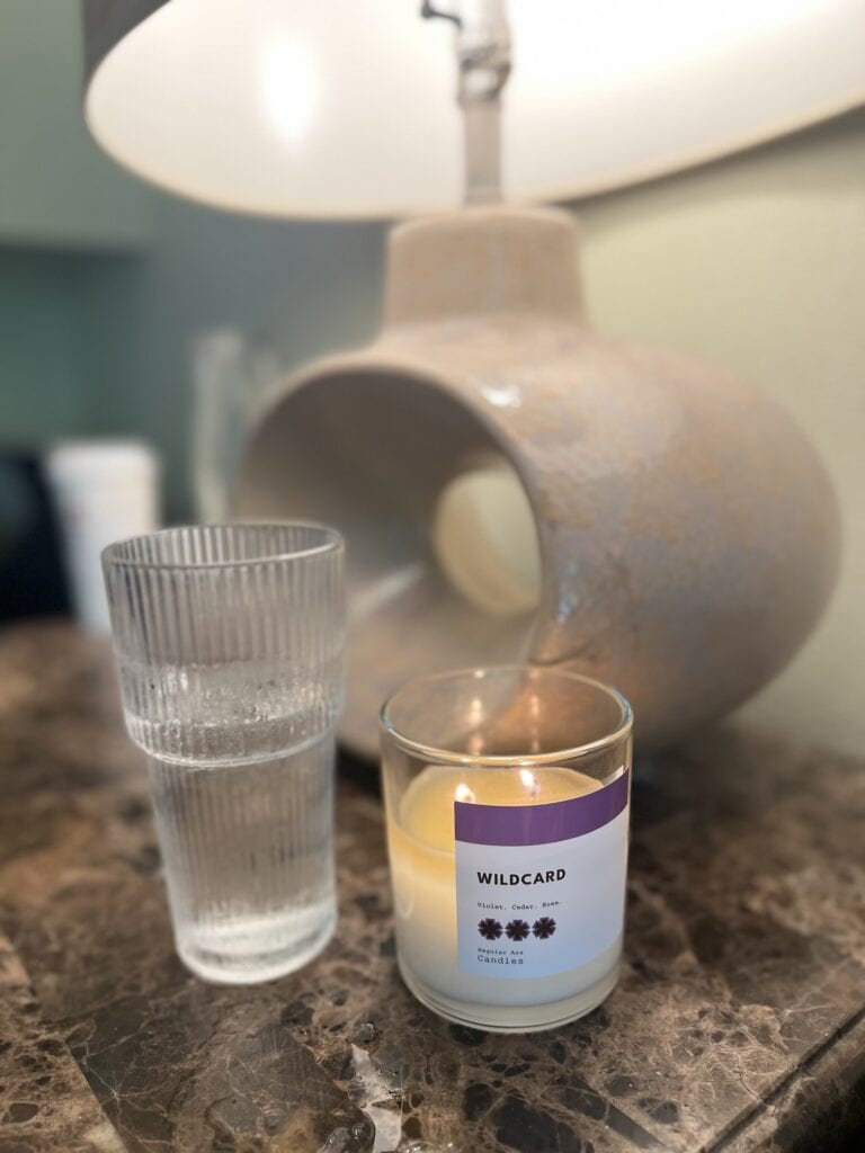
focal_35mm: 26
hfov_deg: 53.1
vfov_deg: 67.3
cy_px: 576
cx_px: 432
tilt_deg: -11.4
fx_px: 866
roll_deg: +0.6
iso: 200
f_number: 1.5
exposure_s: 1/60
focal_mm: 5.7
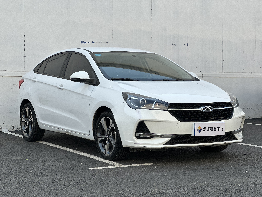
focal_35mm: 77
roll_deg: +0.4
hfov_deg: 25.3
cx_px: 131
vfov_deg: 19.1
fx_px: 583
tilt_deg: -1.4
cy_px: 98
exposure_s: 1/531
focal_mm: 9
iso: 32
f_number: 2.8
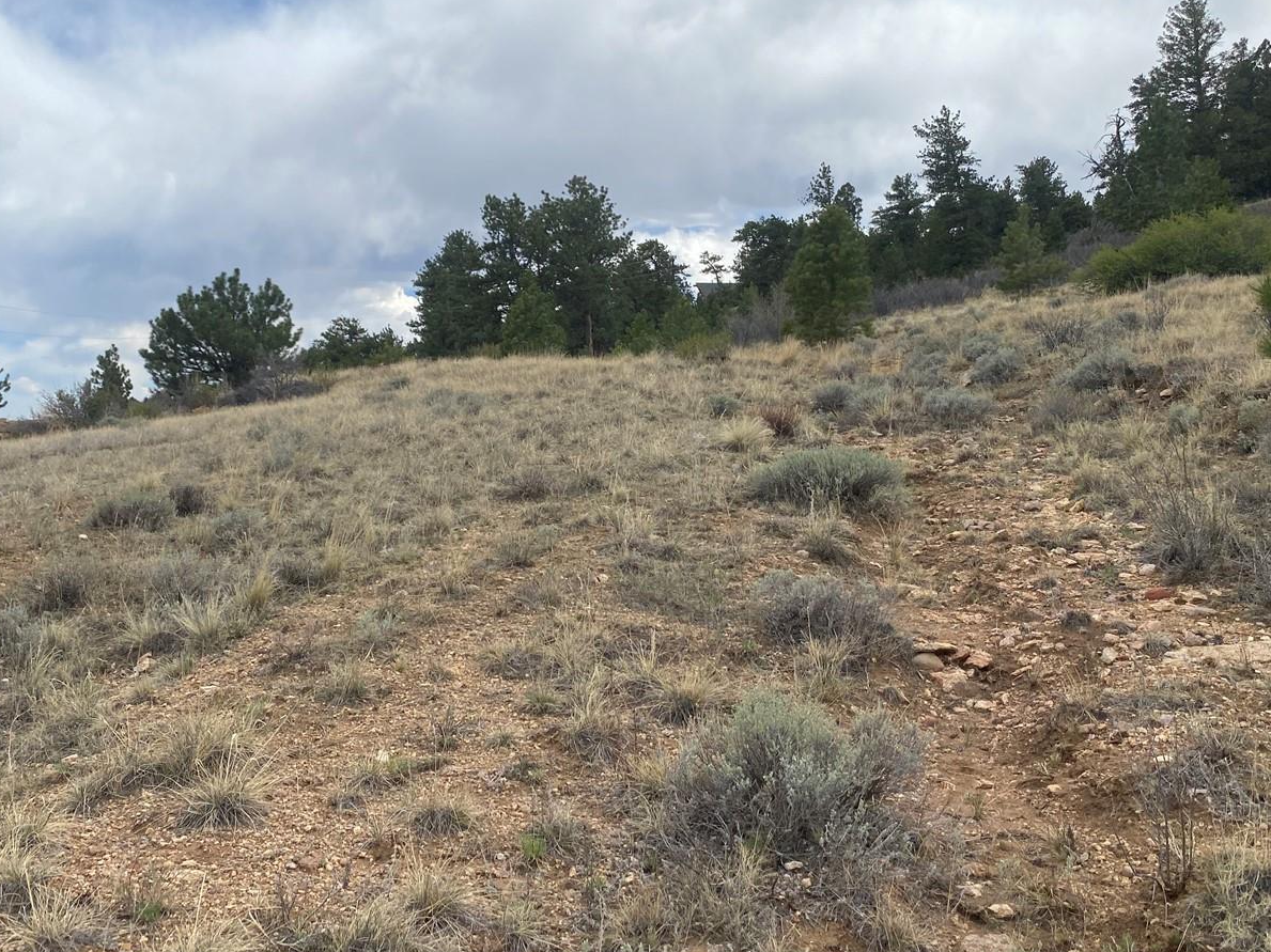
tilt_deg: +2.9
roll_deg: +2.3
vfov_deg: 40.5
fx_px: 1285
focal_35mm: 35
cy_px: 372
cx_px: 622
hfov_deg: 52.6
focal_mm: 4.25
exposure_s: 1/4608
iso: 32
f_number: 1.8
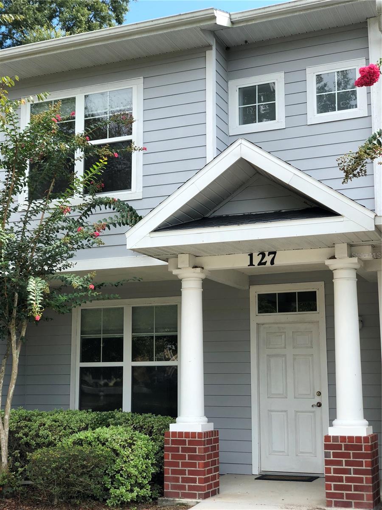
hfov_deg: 28.0
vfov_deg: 36.8
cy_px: 255
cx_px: 191
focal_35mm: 52
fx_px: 765
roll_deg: -1.0
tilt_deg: +10.7
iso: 16
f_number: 2.4
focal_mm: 6
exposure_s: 1/291
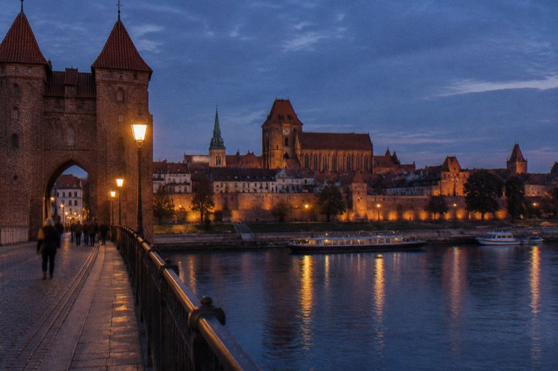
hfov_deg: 73.8
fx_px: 372
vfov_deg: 53.1
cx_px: 279
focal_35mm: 24
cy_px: 186
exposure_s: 1/160
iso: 4000
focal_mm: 24
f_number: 2.5
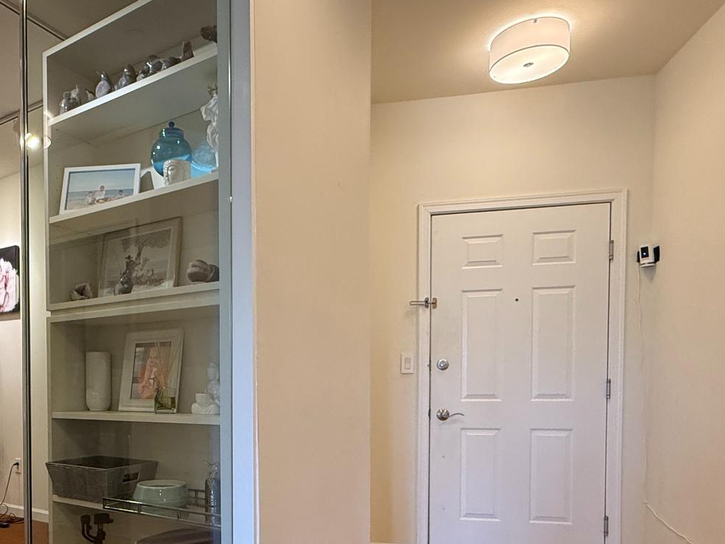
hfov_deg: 58.7
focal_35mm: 29
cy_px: 409
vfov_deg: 46.5
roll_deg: +0.5
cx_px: 189
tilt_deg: -1.4
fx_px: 607
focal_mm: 2.22
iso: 320
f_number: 2.2
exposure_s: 1/120
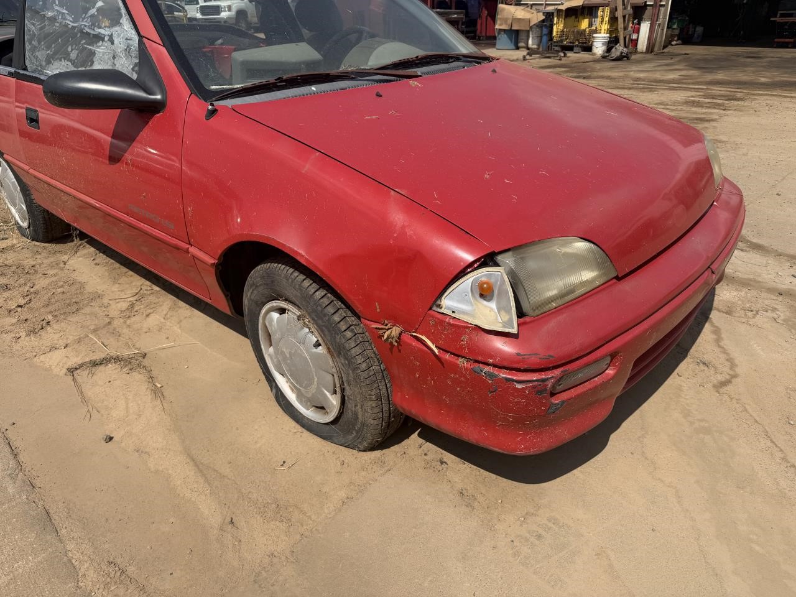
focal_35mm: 24
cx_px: 398
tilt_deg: -26.9
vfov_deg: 56.8
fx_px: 552
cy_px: 298
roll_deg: +1.2
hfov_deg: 71.6
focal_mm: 6.76
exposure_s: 1/6173
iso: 80
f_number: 1.78
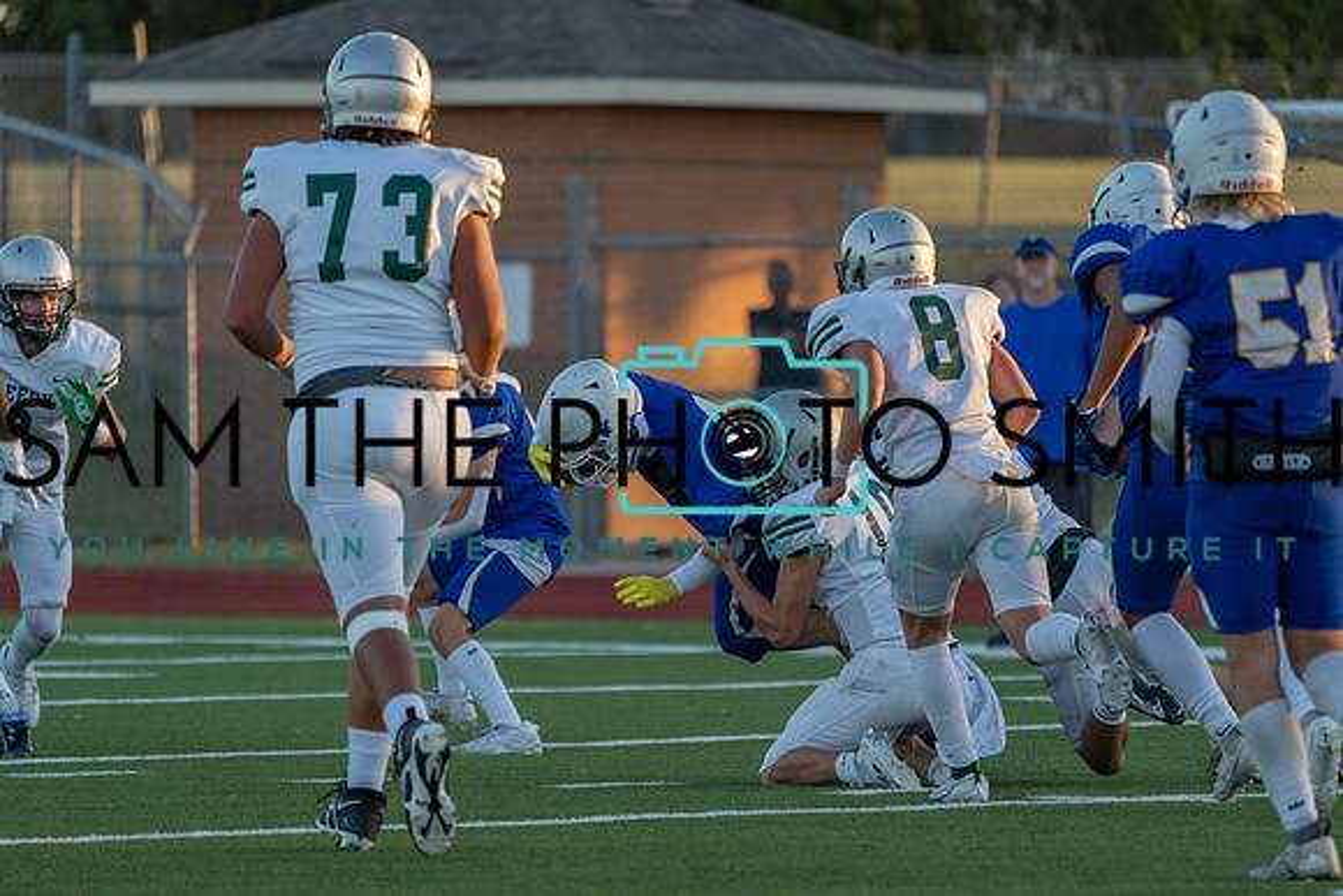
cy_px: 448
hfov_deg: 5.2
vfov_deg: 3.4
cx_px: 672
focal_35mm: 400
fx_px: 14925
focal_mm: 400
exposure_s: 1/1250
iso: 2000
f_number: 5.6
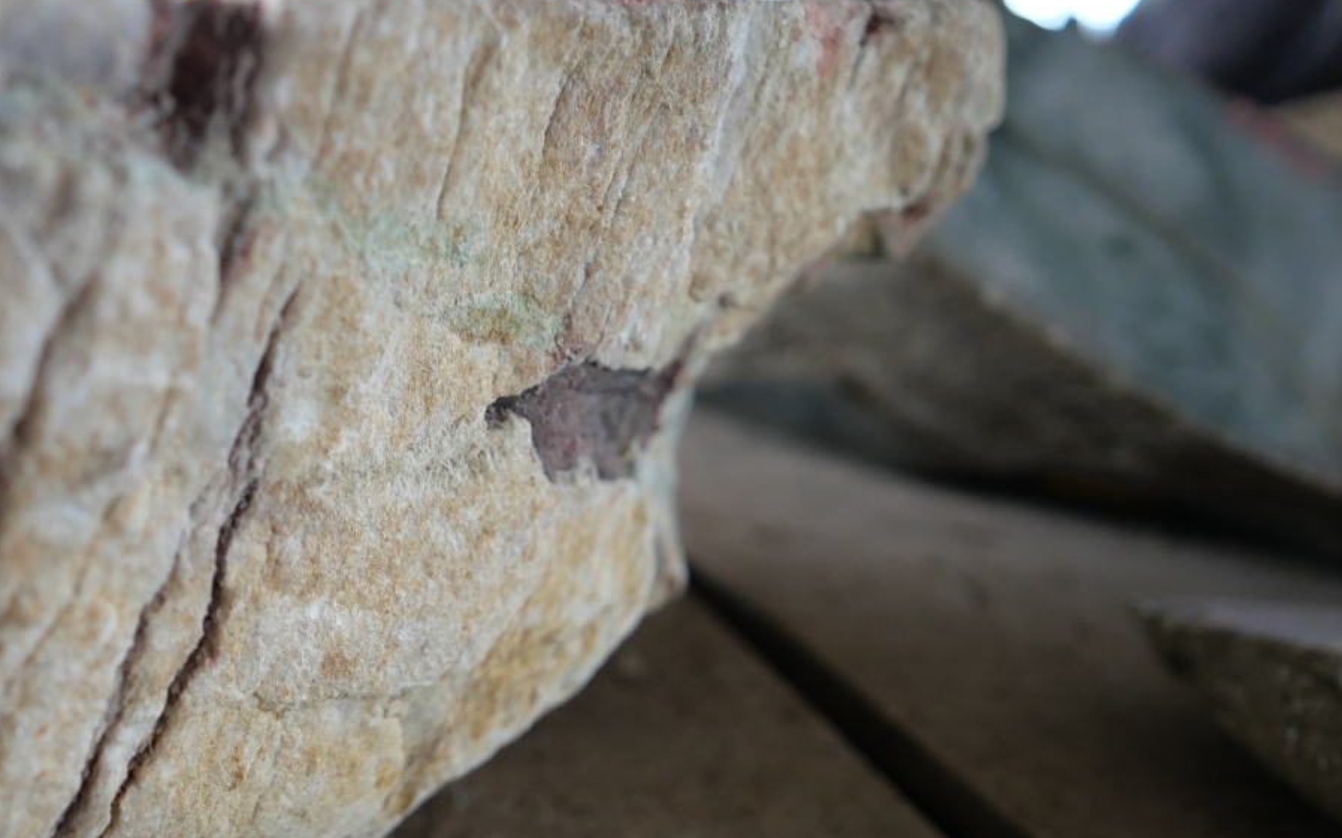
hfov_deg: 54.5
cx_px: 360
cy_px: 496
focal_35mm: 34
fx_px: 1243
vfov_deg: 37.1
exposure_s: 1/125
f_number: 1.7
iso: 500
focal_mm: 9
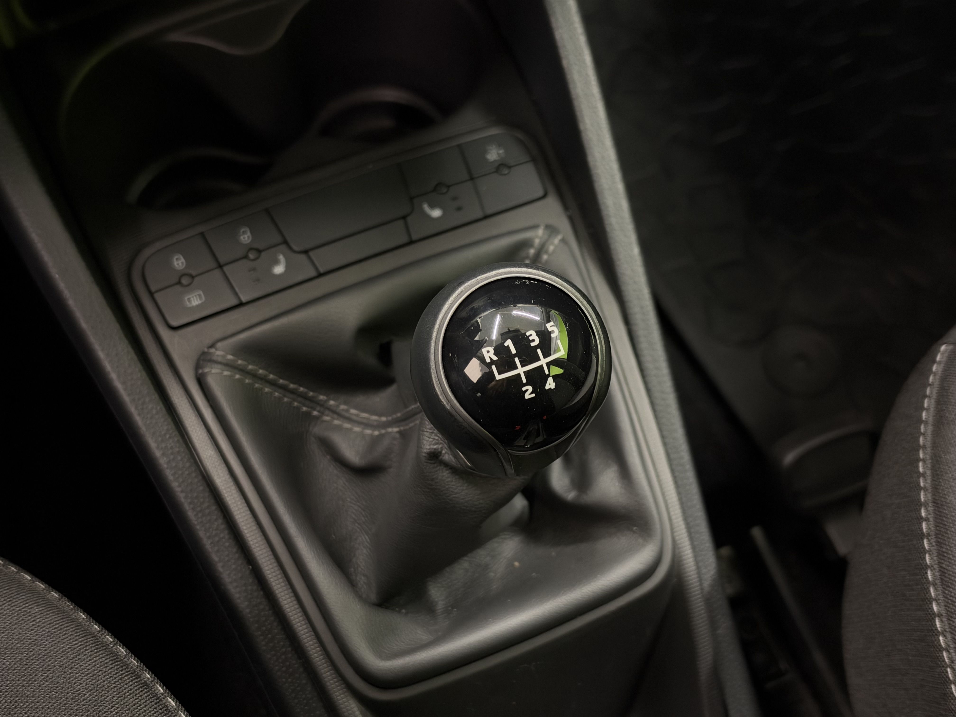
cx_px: 478
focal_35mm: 48
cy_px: 358
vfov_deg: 30.3
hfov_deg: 39.7
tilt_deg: -64.0
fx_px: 1326
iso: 250
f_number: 1.48
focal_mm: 6.93
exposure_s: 1/33
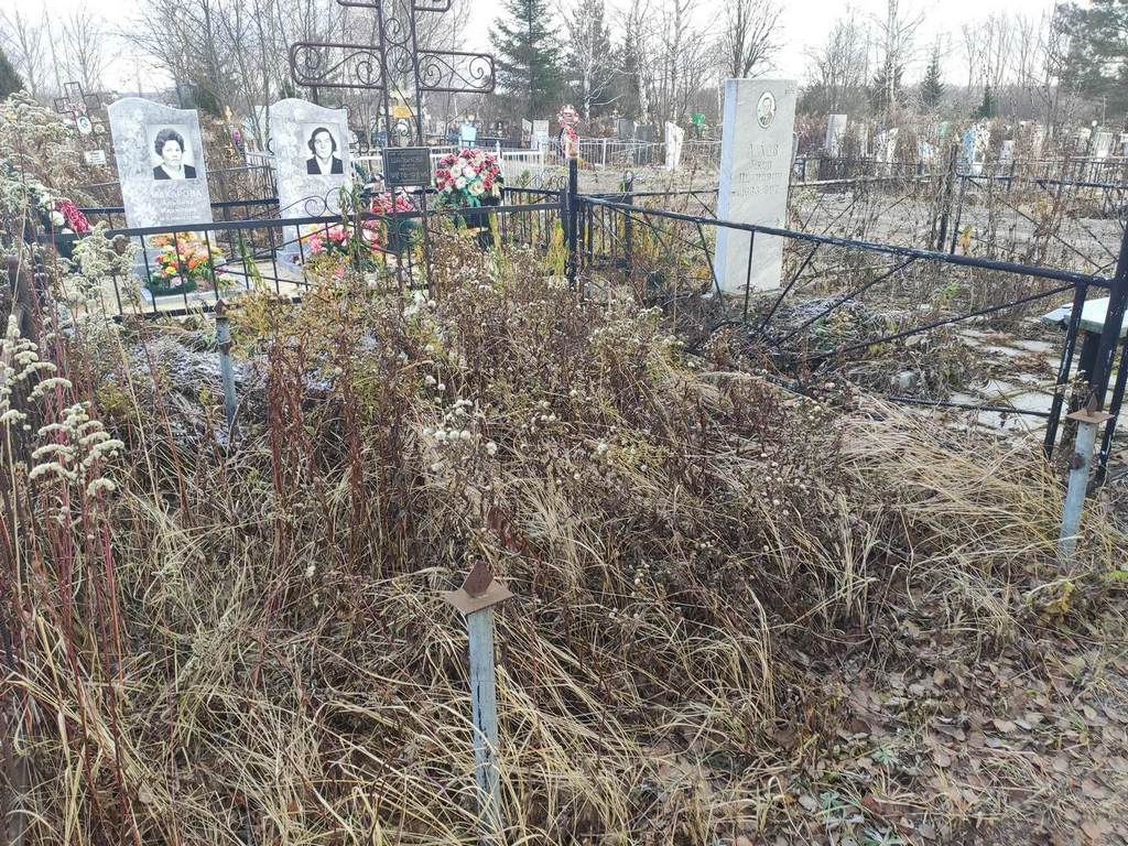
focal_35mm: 26
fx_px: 847
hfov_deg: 67.3
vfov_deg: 53.1
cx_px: 564
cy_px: 423
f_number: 1.75
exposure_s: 1/141
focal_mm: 4.77
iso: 112
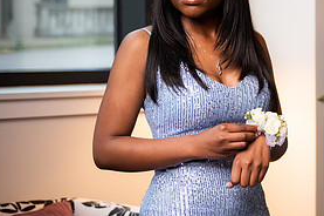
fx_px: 1007
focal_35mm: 112
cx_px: 328
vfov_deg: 12.2
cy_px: 108
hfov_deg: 17.8
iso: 1600
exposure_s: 1/250
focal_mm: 53
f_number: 2.8
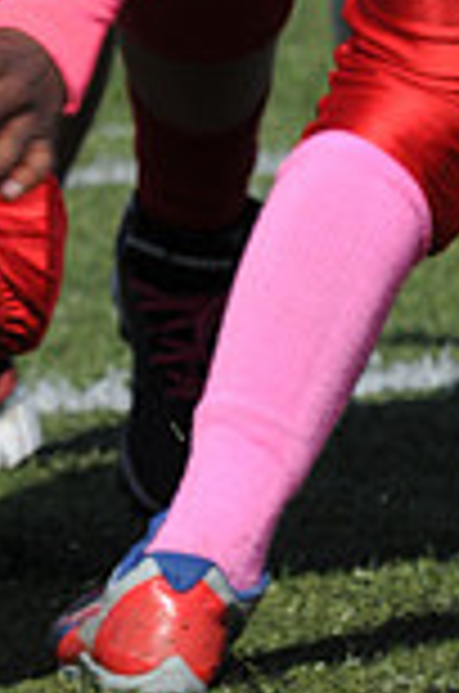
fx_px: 32619
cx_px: -371
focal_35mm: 1698
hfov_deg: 0.8
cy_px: -342
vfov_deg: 1.2
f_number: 10
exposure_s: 1/500
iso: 200
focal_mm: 300
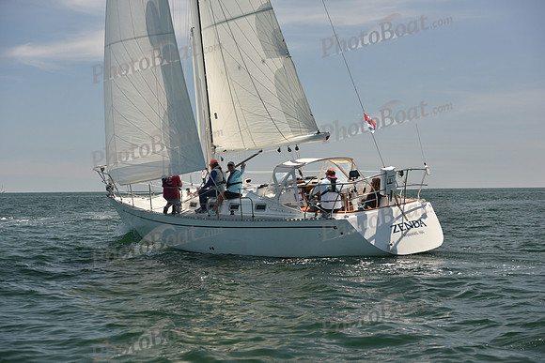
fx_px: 1060
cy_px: 182
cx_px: 272
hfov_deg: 28.8
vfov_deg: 19.5
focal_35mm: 70
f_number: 5.6
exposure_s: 1/800
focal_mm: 70
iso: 250
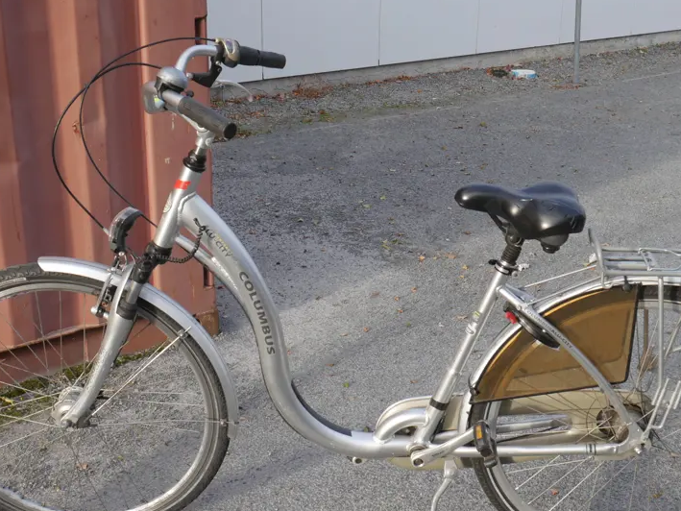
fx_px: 1023
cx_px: 356
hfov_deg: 36.8
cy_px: 326
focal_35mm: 52
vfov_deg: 27.9
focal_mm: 18
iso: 250
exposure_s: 1/60
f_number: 10
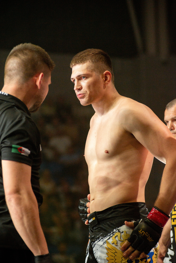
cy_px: 132
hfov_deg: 10.2
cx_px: 88
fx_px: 989
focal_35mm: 135
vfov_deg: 15.2
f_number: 4
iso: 9000
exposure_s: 1/640
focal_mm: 135
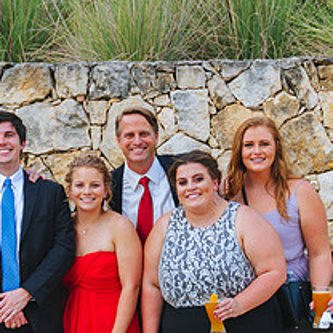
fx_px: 1317
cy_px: 254
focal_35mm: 121
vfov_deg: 14.4
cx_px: 66
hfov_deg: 14.3
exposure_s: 1/400
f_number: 2.8
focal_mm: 34
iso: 200
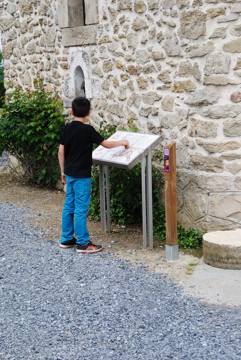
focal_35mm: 72
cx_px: 120
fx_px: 721
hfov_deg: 19.0
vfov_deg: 28.0
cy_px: 180
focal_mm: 48
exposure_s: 1/250
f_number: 10
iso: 200
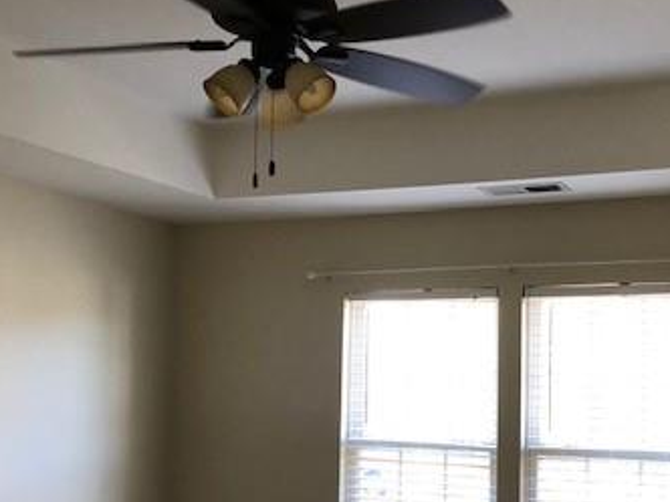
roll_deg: -0.3
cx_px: 335
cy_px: 373
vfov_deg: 26.7
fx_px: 1045
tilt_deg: +1.7
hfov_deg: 35.5
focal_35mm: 54
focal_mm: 4
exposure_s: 1/30
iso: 32
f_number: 1.8
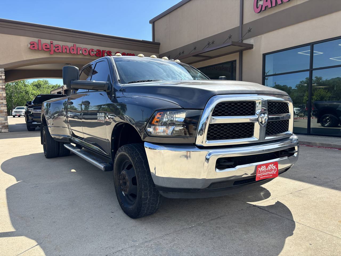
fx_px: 256
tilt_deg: -4.7
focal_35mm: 26
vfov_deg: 53.1
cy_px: 128
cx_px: 170
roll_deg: +0.5
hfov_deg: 67.3
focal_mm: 5.96
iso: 50
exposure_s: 1/1845
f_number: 1.6
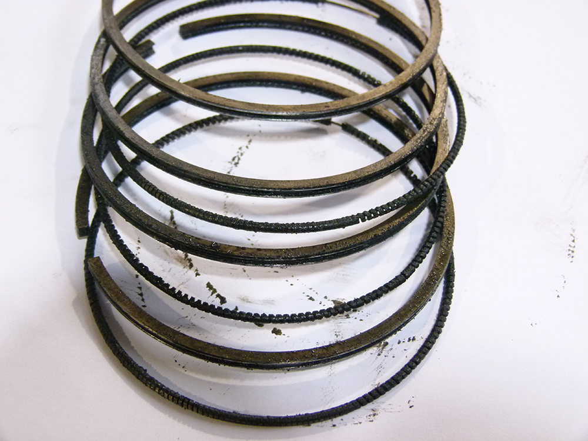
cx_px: 294
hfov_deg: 28.2
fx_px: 1172
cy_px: 220
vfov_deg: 21.3
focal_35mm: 69
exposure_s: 1/60
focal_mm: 12.3
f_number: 3.3
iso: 320
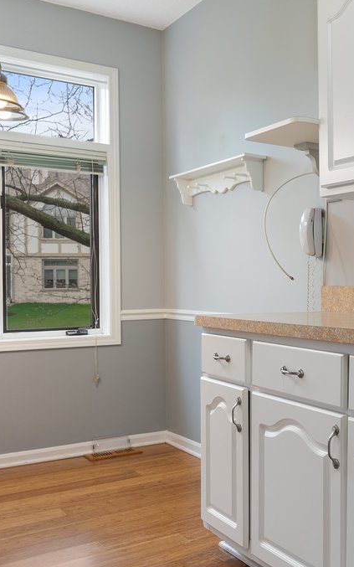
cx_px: 362
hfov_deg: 29.5
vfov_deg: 49.0
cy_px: 276
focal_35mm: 40
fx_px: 621
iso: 250
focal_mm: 16.5
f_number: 8
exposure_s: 1/6
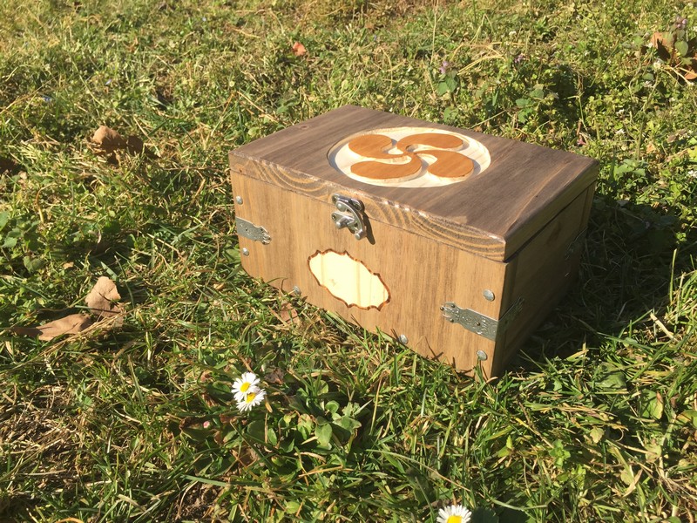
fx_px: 584
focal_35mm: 29
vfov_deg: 48.2
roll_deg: -4.5
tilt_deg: -29.6
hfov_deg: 61.7
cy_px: 262
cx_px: 348
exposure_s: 1/1276
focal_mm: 4.15
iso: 32
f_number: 2.2
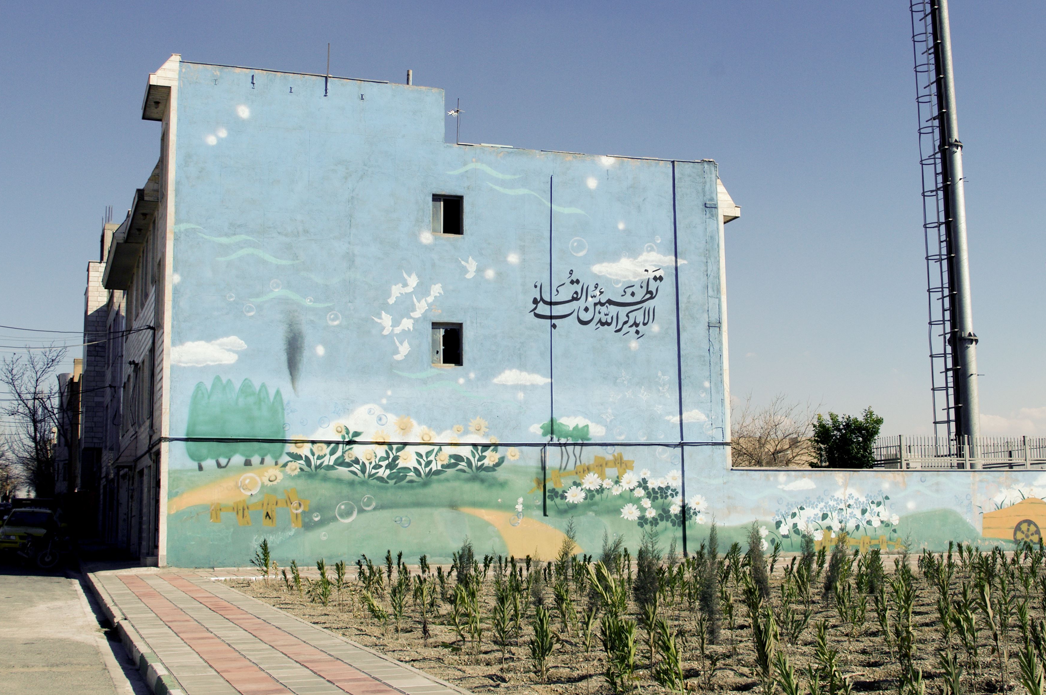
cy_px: 302
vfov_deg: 30.4
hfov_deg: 44.5
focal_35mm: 44
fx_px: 1277
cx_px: 578
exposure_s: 1/640
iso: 200
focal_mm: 23.13
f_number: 9
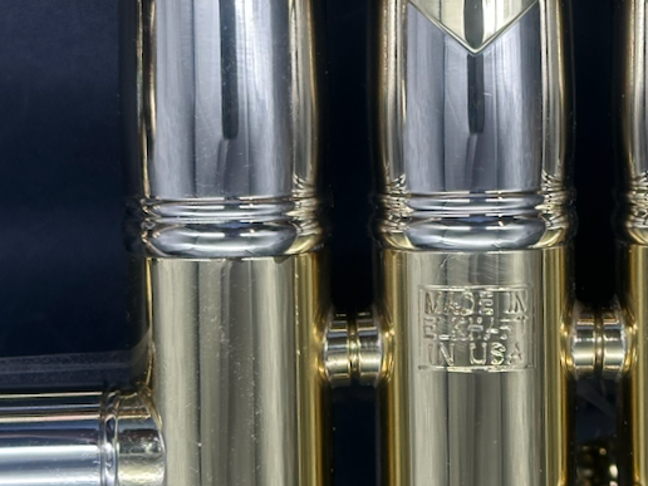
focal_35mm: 119
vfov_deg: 12.5
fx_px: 2228
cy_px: 246
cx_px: 448
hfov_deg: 16.5
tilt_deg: -73.8
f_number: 1.78
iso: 50
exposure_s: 1/181
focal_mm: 6.86
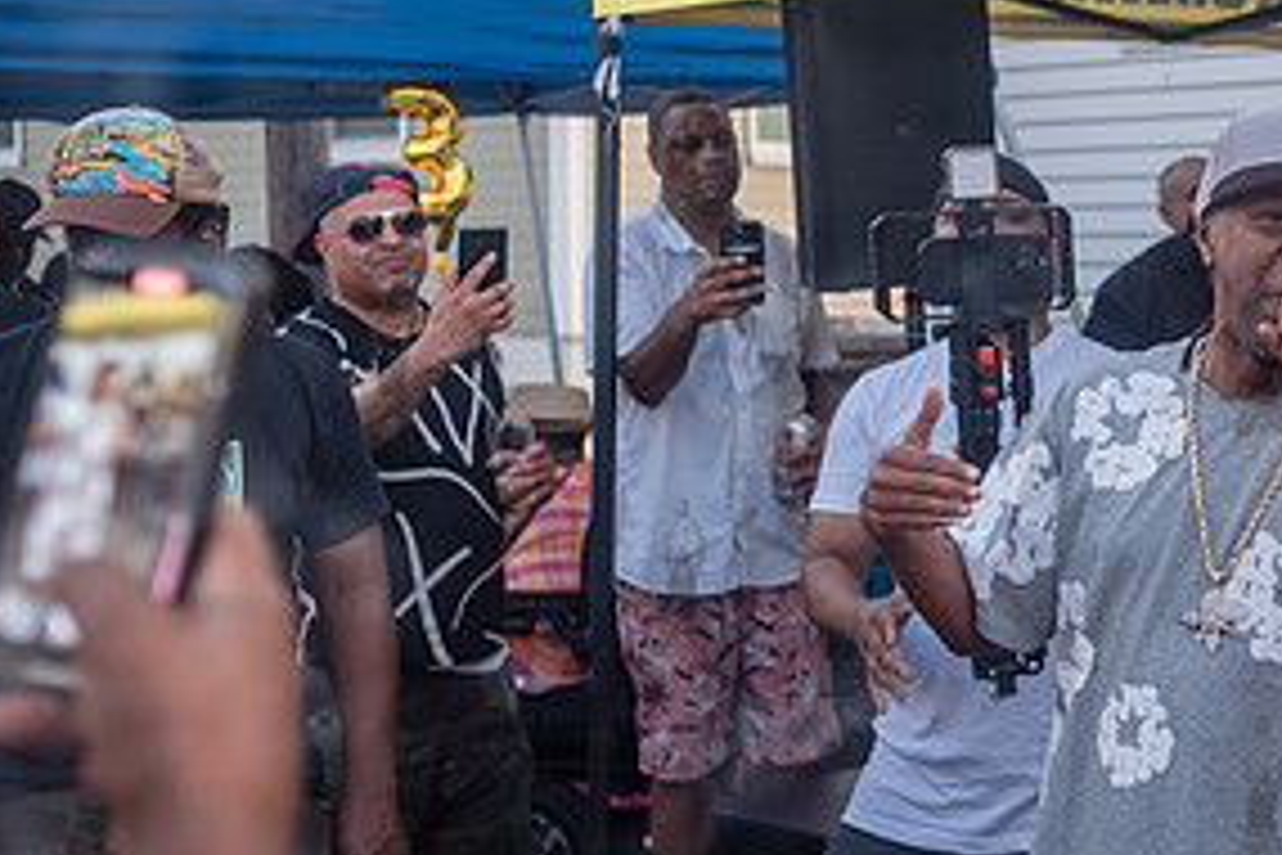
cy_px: 358
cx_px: 1260
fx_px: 2564
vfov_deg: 18.9
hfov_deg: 26.7
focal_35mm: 72
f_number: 3.2
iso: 1000
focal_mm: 35
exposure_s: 1/160
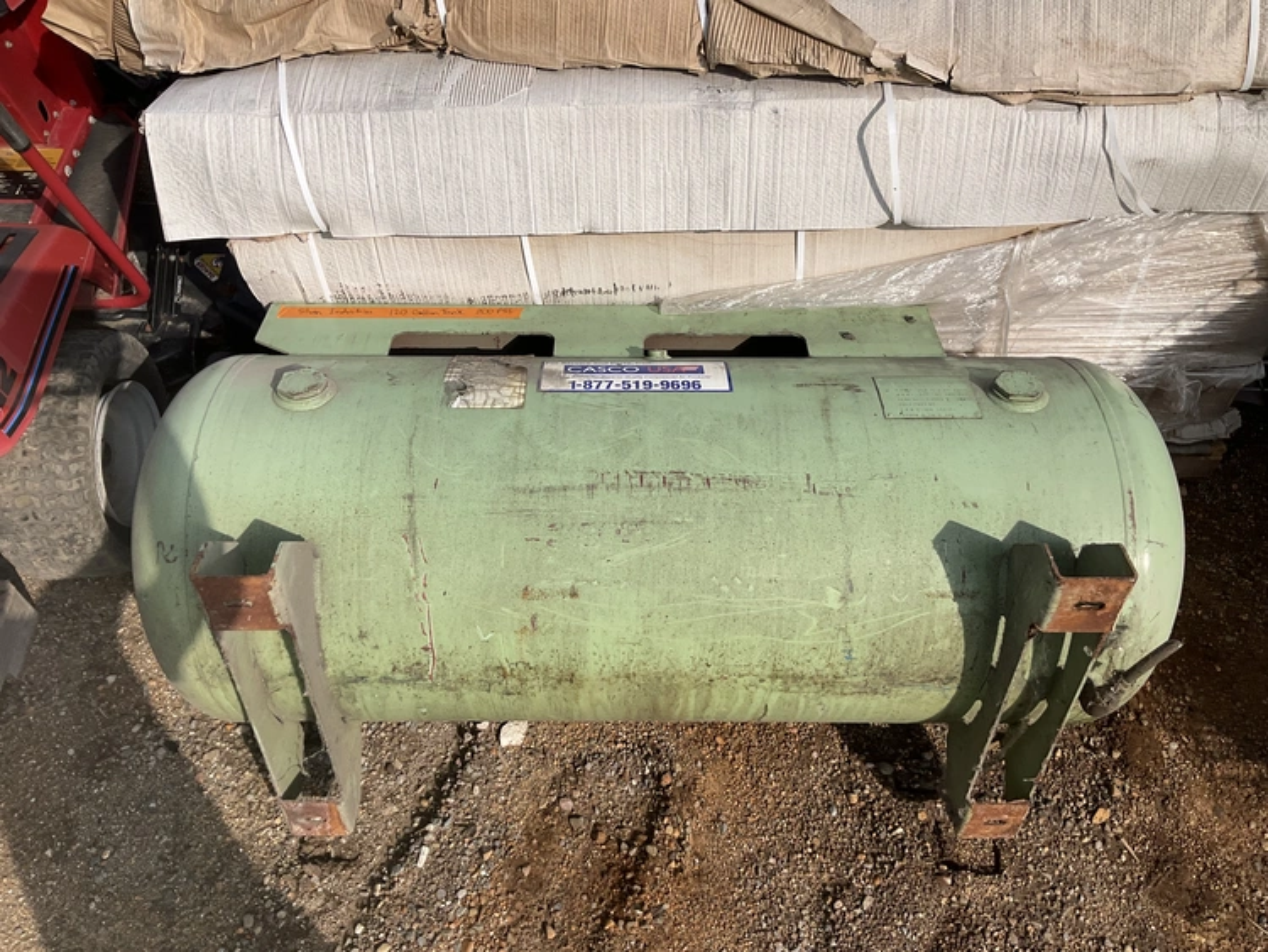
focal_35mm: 29
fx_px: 1063
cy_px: 476
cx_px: 634
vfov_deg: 48.3
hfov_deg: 61.6
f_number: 1.8
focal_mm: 3
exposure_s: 1/3125
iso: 25
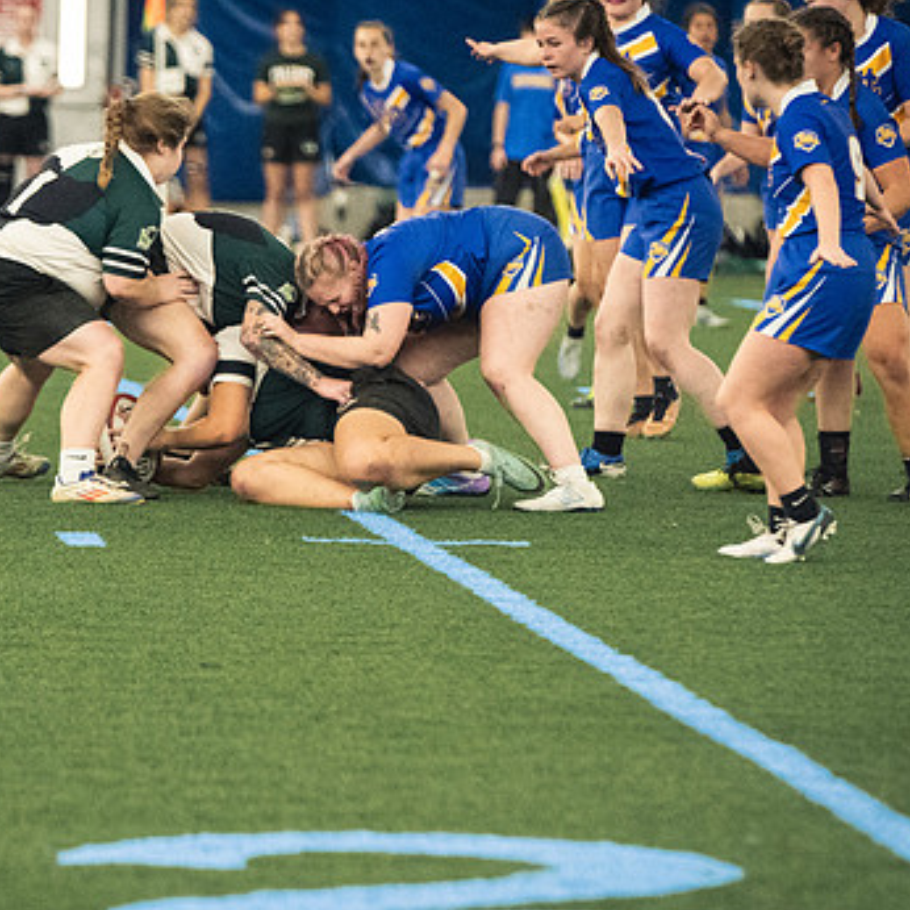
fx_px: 10796
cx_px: 263
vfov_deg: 4.8
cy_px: 476
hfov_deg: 4.8
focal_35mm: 363
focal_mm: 170
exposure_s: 1/500
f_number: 2.8
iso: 10000
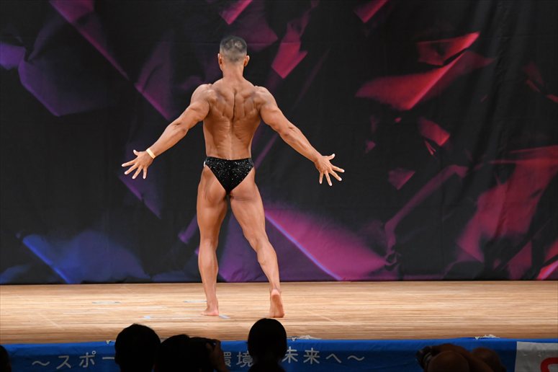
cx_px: 279
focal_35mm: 240
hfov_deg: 8.6
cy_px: 186
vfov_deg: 5.7
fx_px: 3718
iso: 3200
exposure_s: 1/400
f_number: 5.6
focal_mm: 160
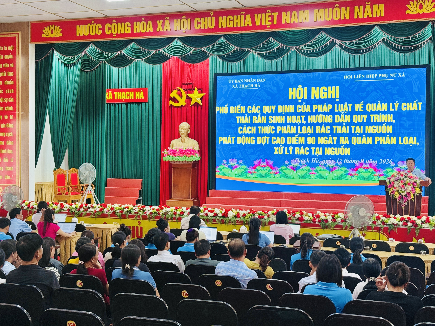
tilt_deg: +0.4
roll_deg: -0.5
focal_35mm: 48
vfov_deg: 30.3
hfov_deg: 39.7
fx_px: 603
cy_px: 163
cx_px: 218
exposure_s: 1/60
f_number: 1.78
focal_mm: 6.76
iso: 100
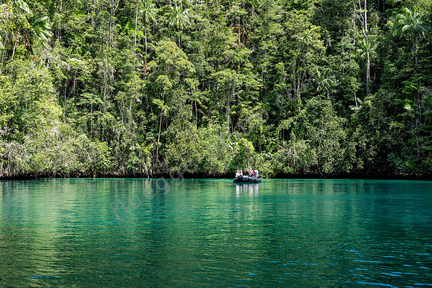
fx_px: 591
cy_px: 144
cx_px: 216
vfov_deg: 27.4
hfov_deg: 40.1
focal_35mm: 49
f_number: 7.1
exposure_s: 1/500
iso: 500
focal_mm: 47
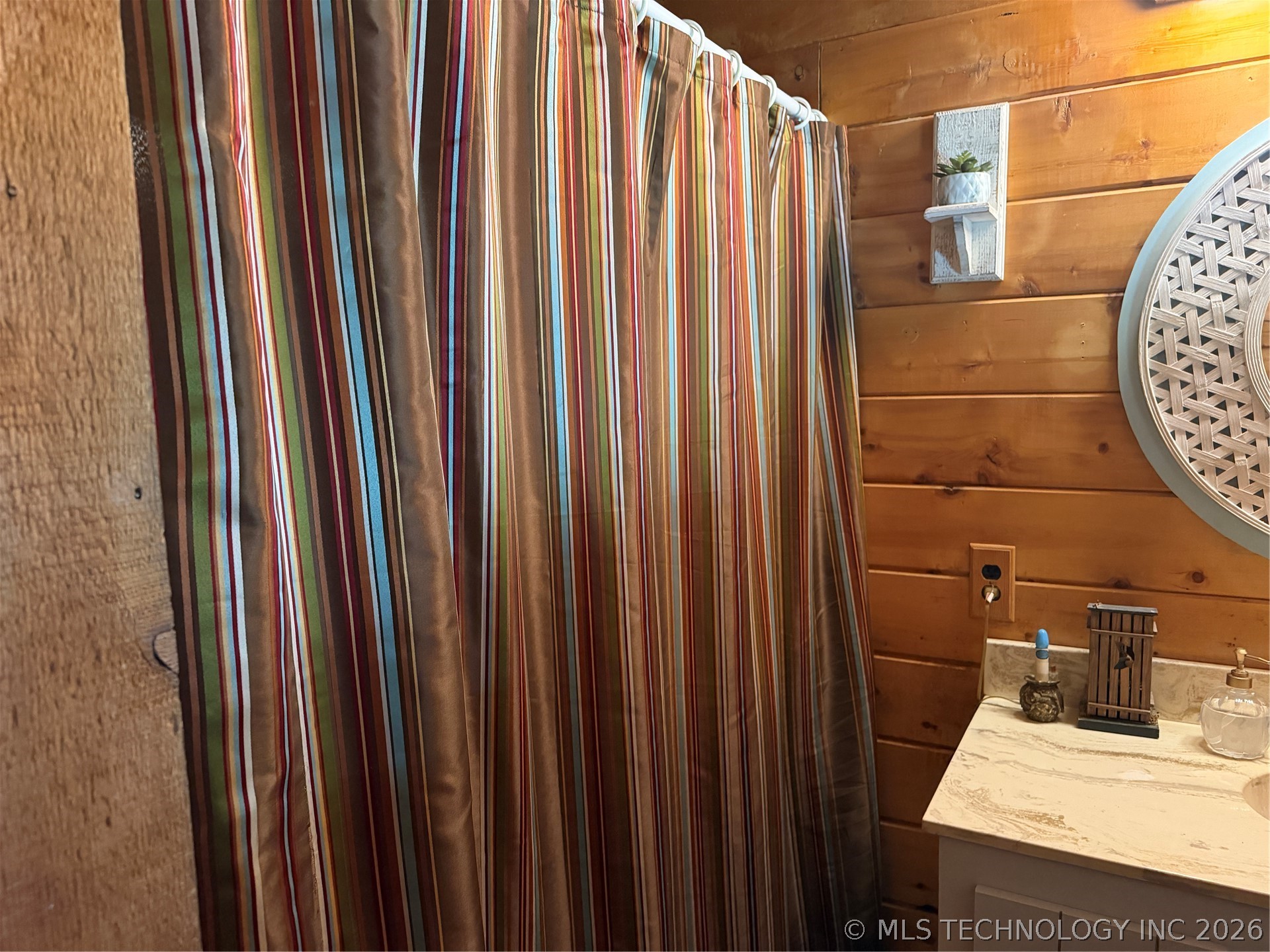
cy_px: 476
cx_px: 635
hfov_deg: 71.6
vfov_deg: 56.8
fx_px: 881
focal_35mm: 24
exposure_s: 1/40
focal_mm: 6.76
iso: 1000
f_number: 1.78
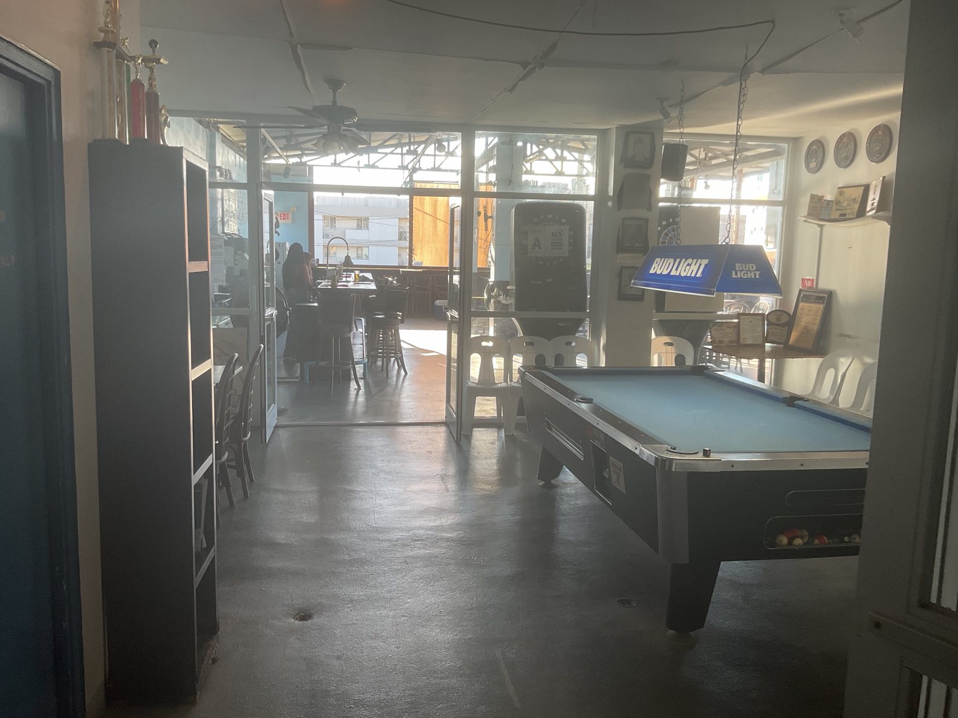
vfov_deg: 48.2
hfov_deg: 61.7
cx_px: 479
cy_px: 359
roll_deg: -0.1
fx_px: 803
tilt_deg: -7.1
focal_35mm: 29
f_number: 1.8
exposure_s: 1/120
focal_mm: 3
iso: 32
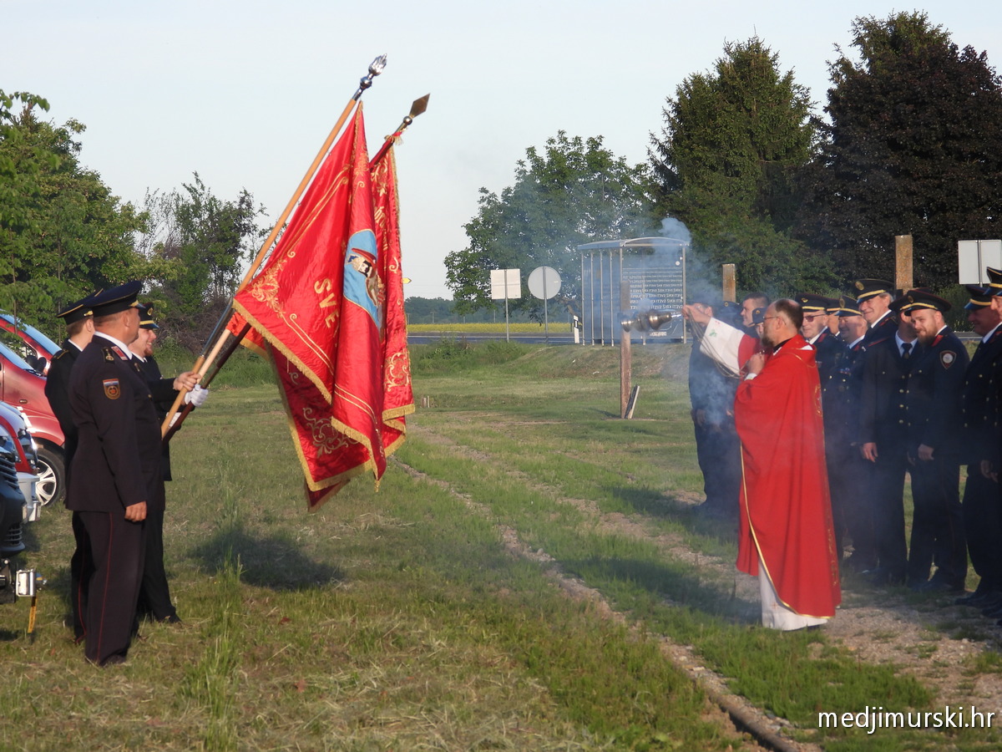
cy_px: 376
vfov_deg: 8.0
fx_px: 5355
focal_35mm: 185
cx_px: 501
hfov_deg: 10.7
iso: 100
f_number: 4.5
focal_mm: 33.2
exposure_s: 1/320
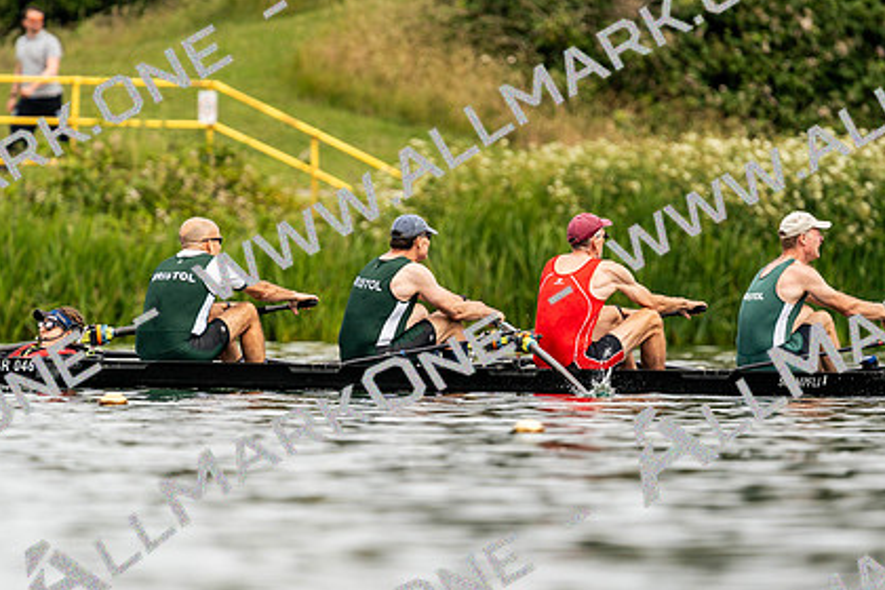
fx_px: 20378
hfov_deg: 2.5
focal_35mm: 829
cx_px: 453
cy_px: 307
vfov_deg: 1.7
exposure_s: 1/2000
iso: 400
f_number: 6.3
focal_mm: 600
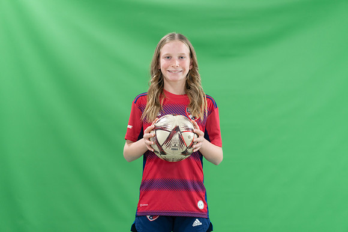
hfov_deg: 15.1
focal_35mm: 136
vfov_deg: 10.1
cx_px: 174
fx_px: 1315
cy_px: 116
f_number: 2.8
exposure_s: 1/250
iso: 1000
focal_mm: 136
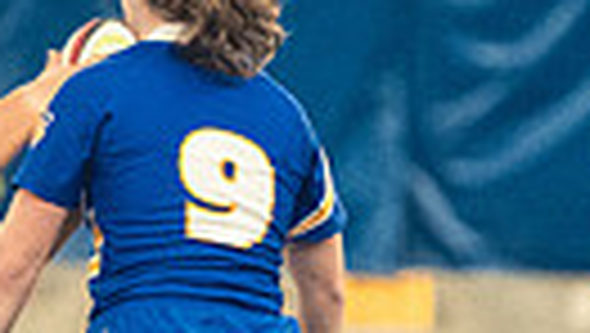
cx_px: 667
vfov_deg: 0.9
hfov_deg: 1.6
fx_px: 21705
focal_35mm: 1386
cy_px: 454
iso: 12800
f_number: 2.8
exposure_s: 1/500
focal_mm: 200
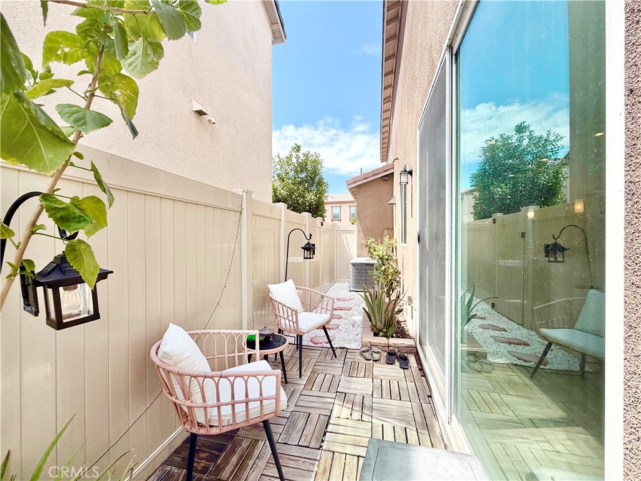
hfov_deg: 102.1
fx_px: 259
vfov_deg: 85.7
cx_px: 320
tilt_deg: -1.0
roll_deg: +0.0
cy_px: 240
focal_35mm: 14
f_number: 2.2
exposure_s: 1/717
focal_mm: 2.22
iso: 40
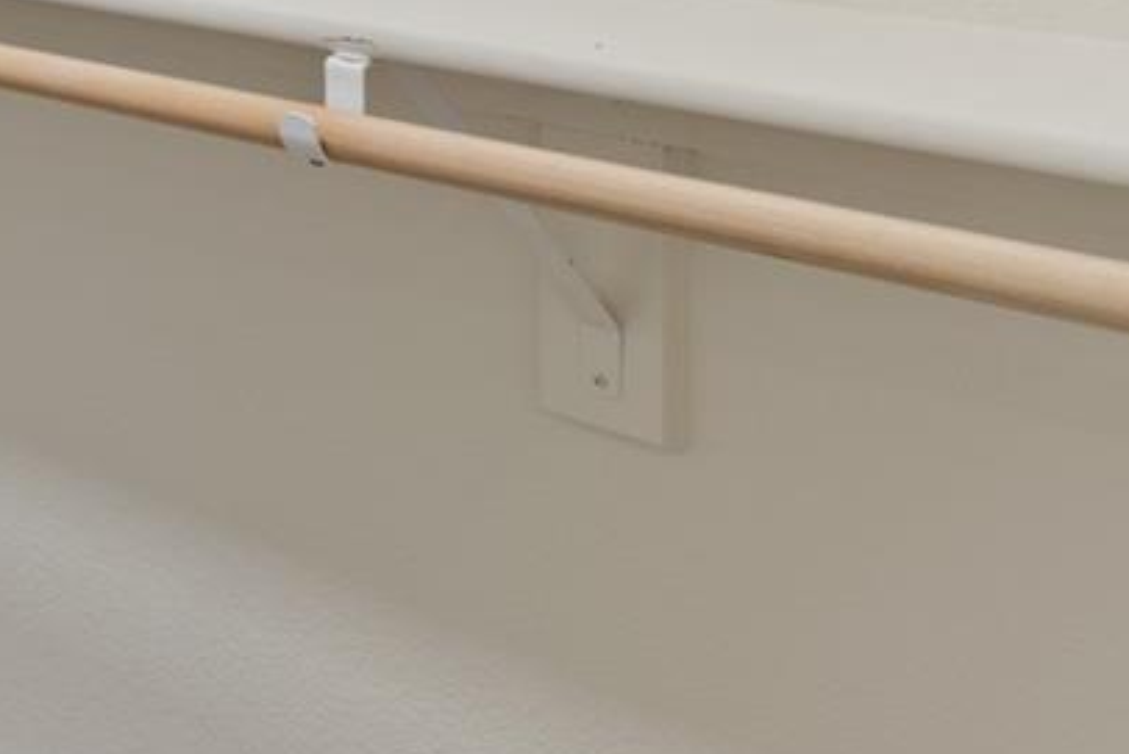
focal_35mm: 64
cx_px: -829
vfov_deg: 18.8
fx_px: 2020
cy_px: -353
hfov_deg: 21.8
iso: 125
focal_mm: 10.9
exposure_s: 1/1.67
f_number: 9
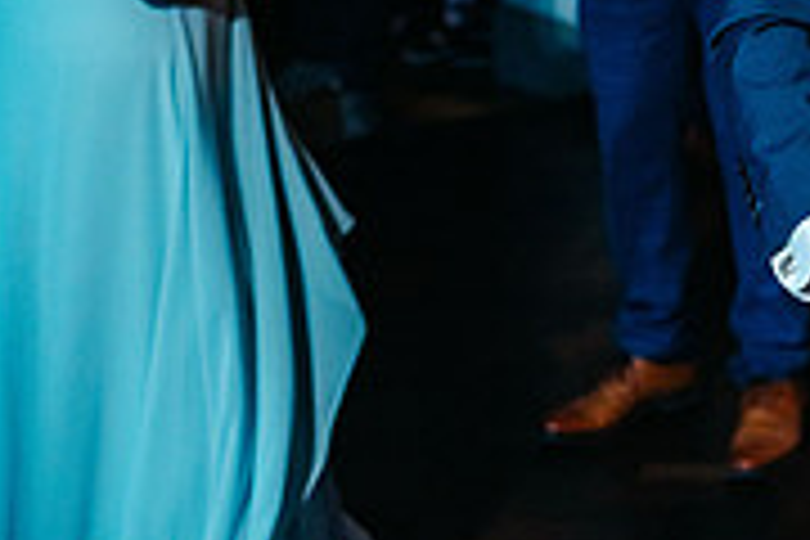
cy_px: -34
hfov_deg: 16.6
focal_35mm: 113
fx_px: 2542
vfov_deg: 12.0
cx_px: 1184
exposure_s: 1/200
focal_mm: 35
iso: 400
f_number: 2.2
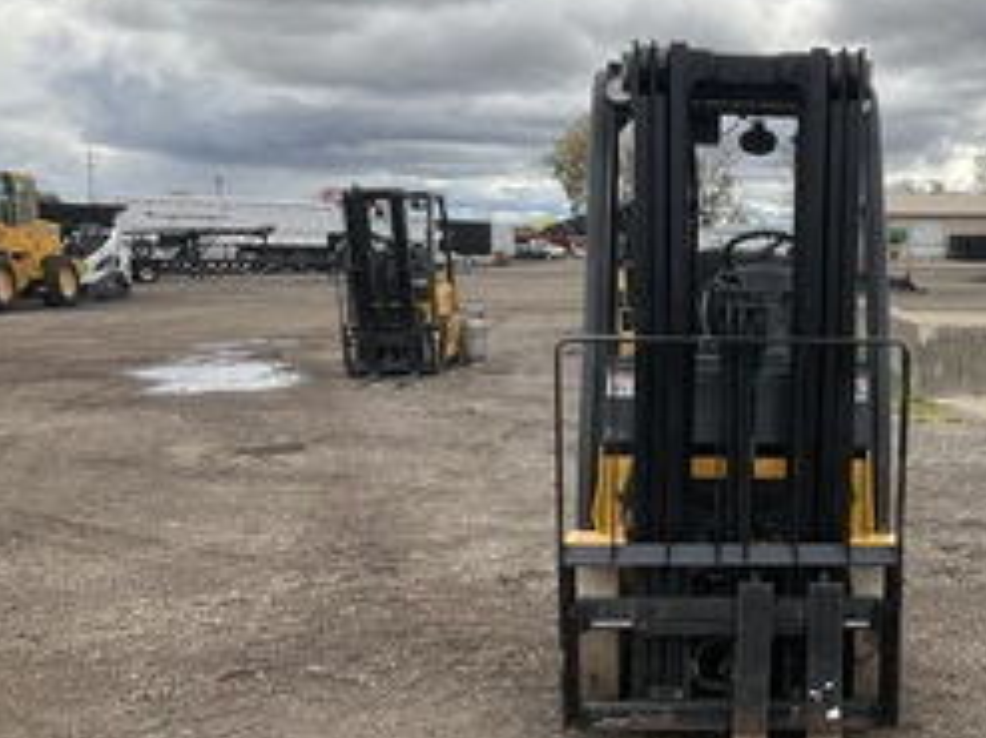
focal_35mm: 47
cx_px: 778
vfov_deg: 30.6
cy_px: 507
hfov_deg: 39.0
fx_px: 1338
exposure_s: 1/759
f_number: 1.8
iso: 25
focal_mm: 3
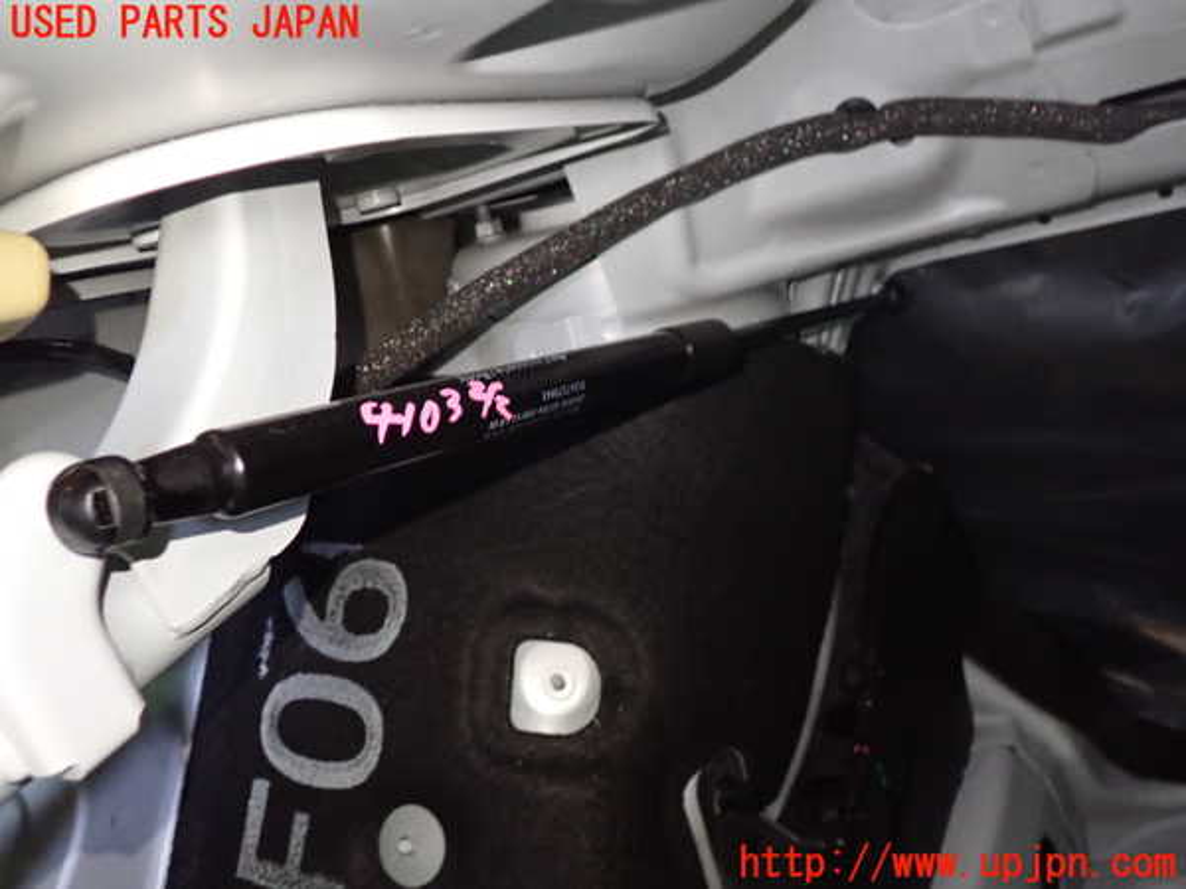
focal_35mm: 30
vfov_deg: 46.8
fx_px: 1028
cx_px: 593
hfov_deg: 60.0
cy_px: 444
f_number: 2.3
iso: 800
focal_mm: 5.4
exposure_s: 1/20
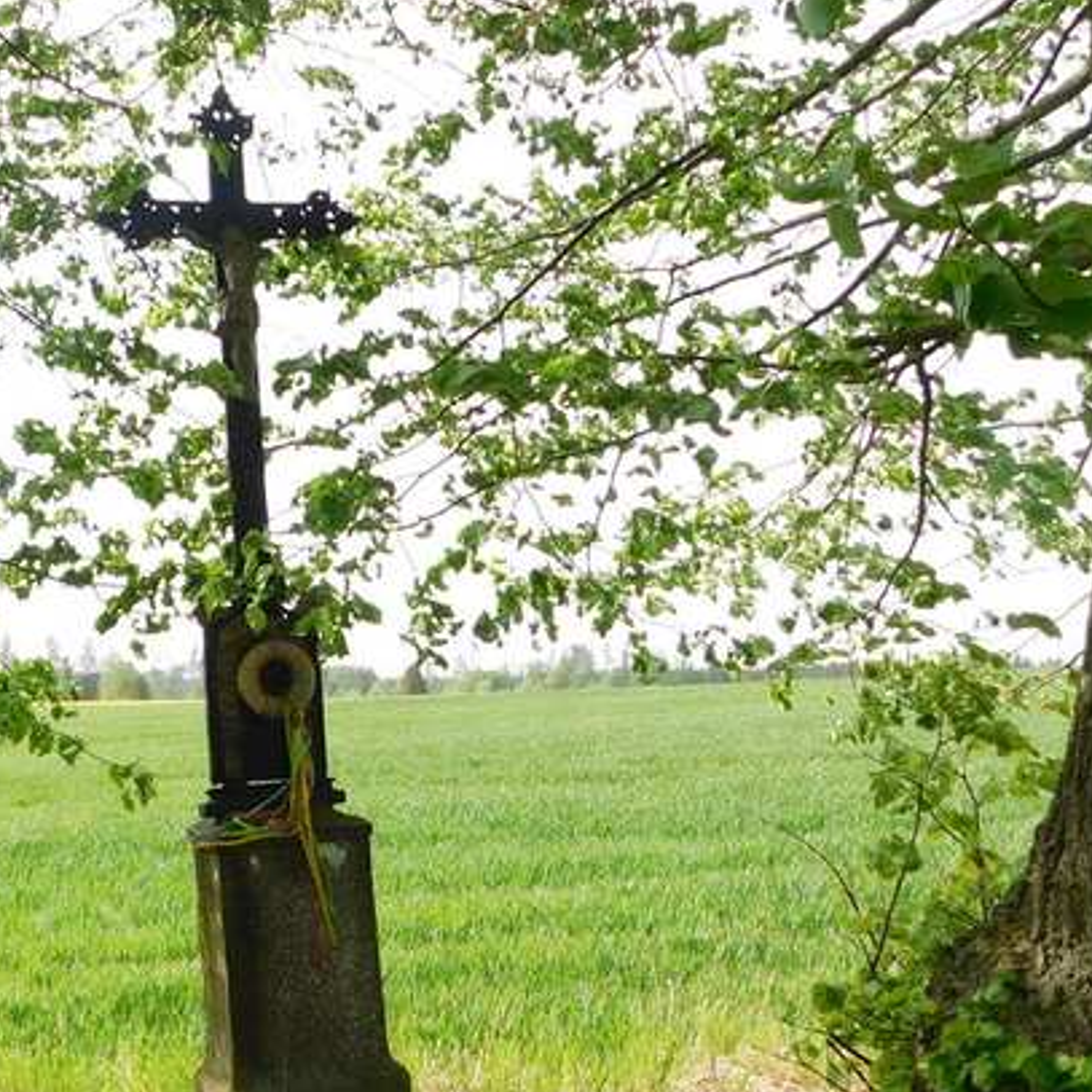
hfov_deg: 33.4
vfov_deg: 33.9
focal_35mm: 50
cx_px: 279
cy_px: 647
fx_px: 1785
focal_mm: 4
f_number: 3
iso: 125
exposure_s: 1/400
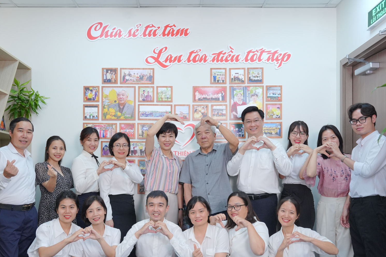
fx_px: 432
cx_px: 174
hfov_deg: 48.1
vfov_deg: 32.9
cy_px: 175
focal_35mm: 40
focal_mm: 29.2
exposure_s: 1/160
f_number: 5
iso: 1600
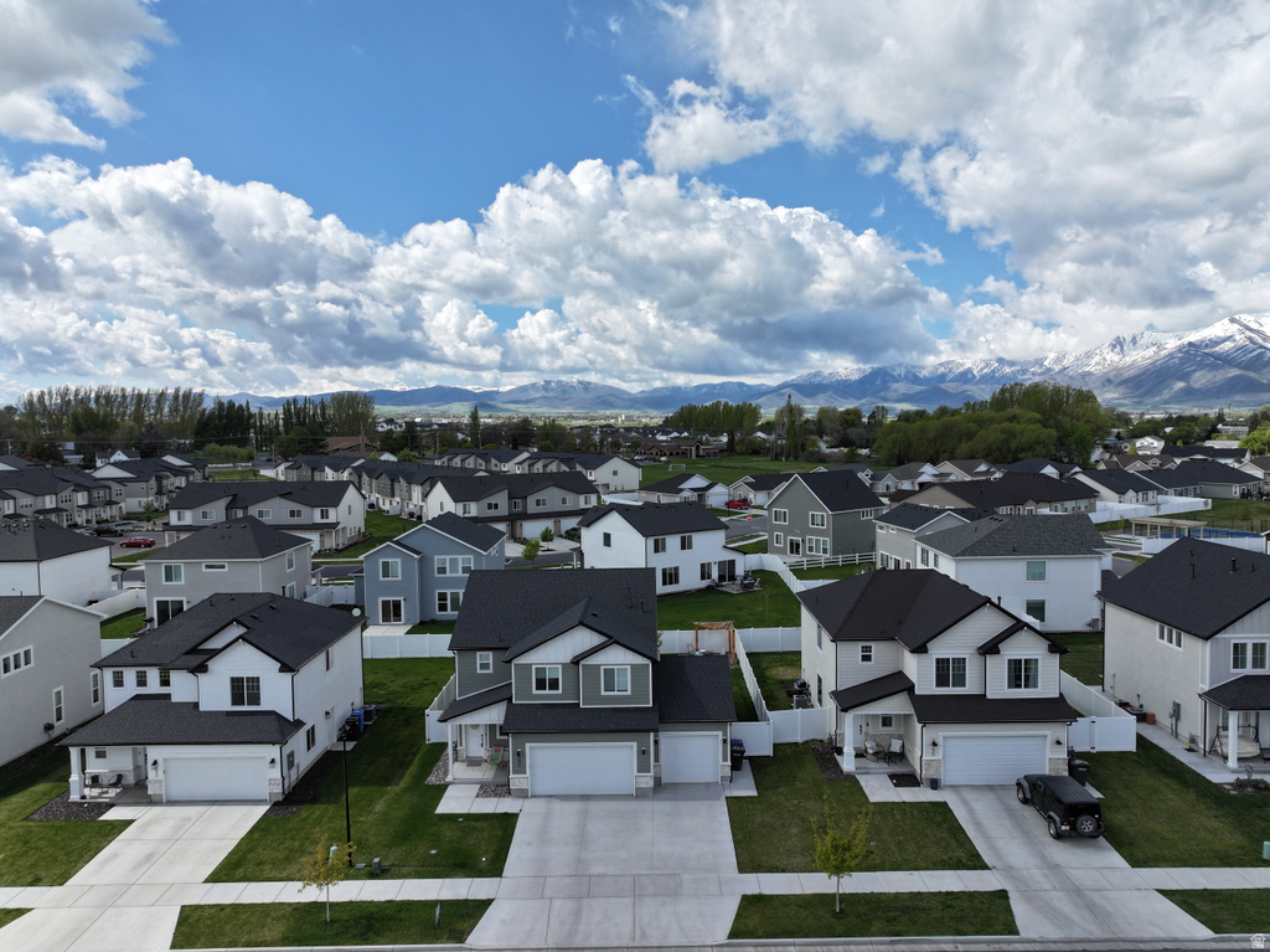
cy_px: 476
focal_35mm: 24
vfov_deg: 56.8
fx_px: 880
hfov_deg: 71.6
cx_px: 635
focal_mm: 12.29
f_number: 2.8
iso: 120
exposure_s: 1/2000
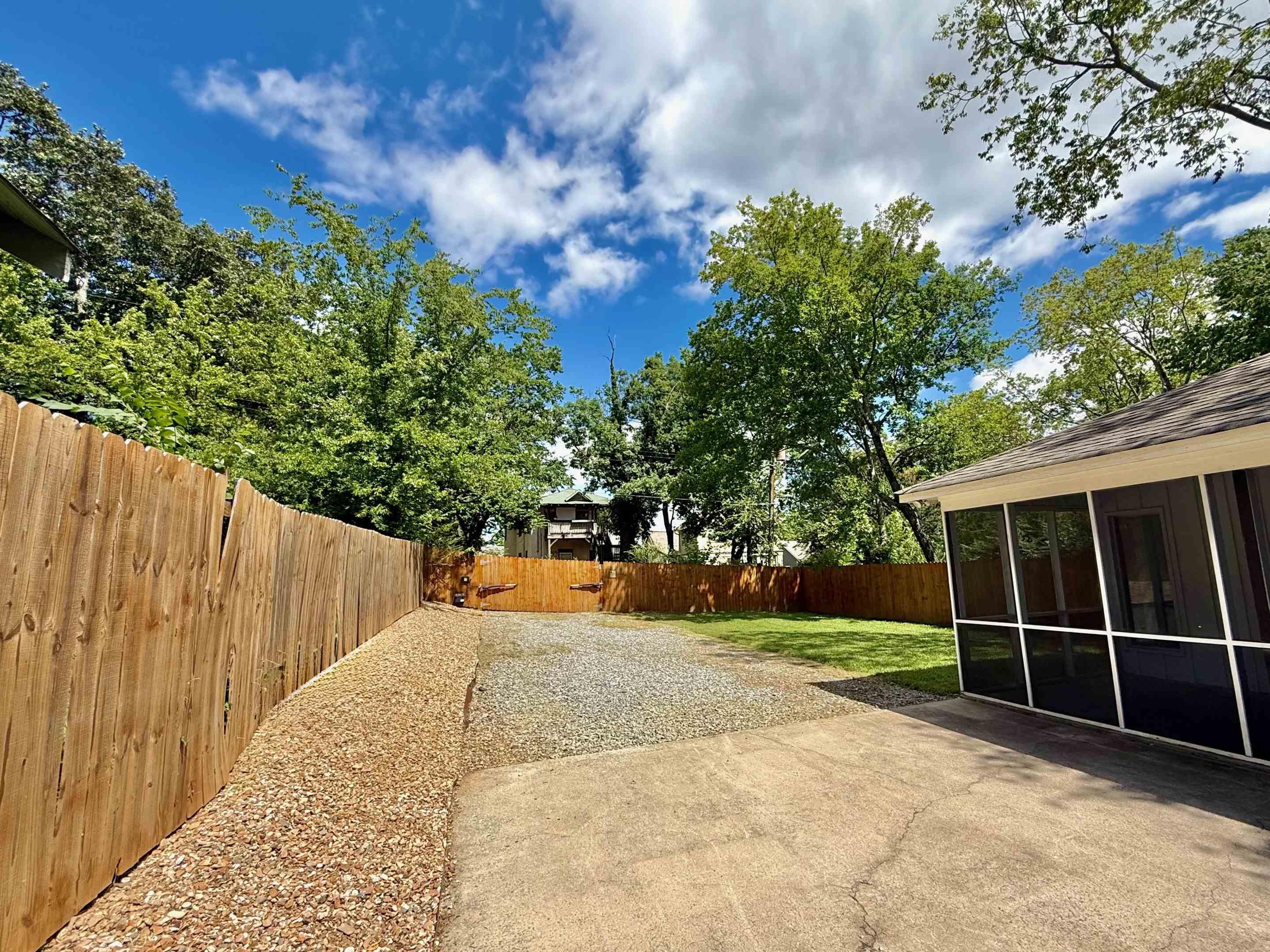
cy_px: 503
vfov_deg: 81.6
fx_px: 550
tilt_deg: +7.5
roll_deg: +4.0
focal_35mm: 15
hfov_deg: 98.1
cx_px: 672
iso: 50
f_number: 2.2
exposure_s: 1/1464
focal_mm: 2.22
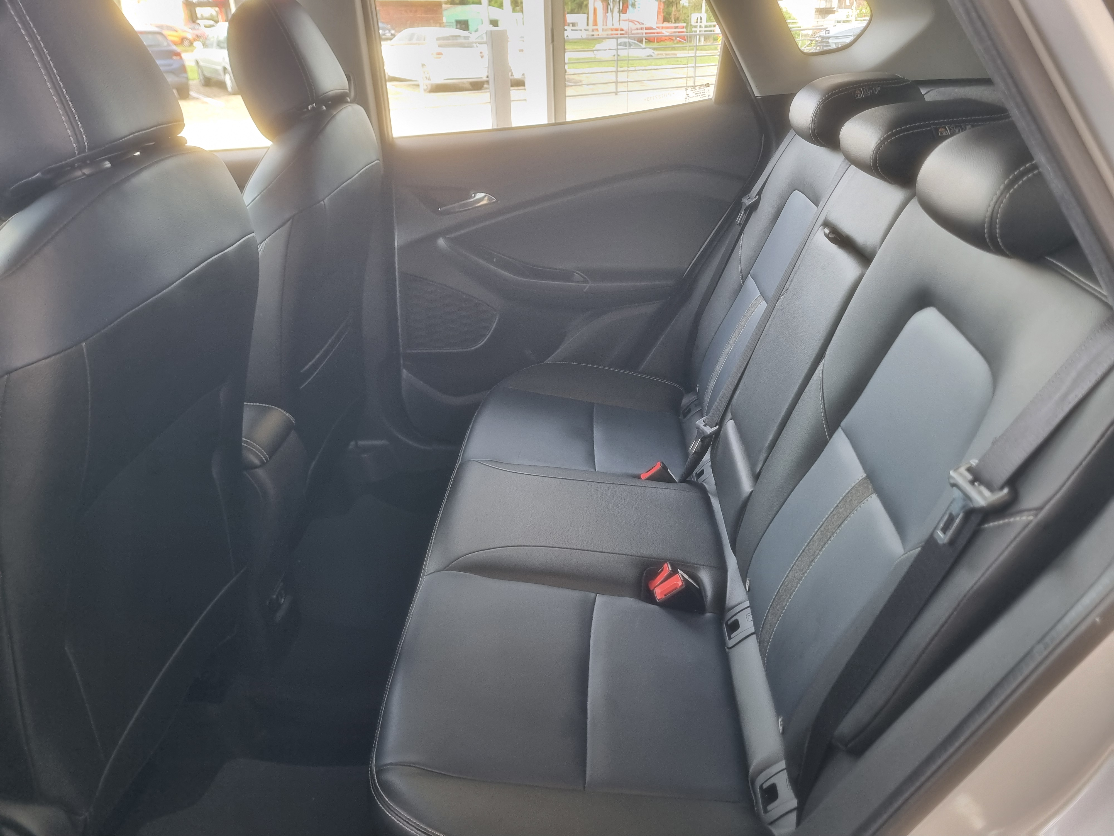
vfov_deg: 53.1
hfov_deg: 67.3
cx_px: 557
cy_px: 418
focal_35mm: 26
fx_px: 837
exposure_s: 1/120
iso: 200
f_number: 1.8
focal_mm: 5.4
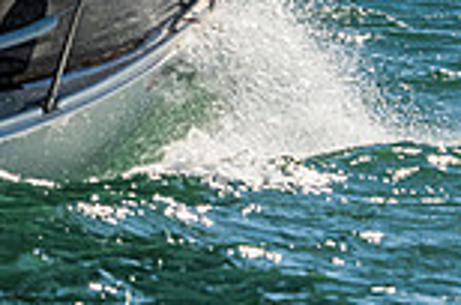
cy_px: -200
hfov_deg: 2.5
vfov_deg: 1.7
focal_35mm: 811
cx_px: -443
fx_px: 10364
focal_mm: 175
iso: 400
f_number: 9
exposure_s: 1/2000
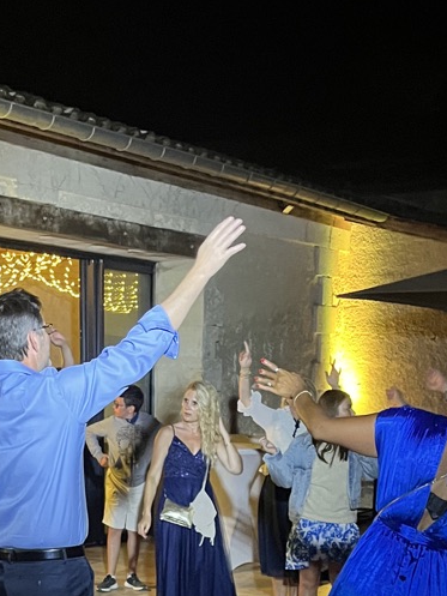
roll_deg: +0.9
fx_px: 1170
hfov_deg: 21.5
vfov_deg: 26.7
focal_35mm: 68
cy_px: 624
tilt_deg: -11.4
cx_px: 132
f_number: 1.6
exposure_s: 1/33
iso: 400
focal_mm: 5.1
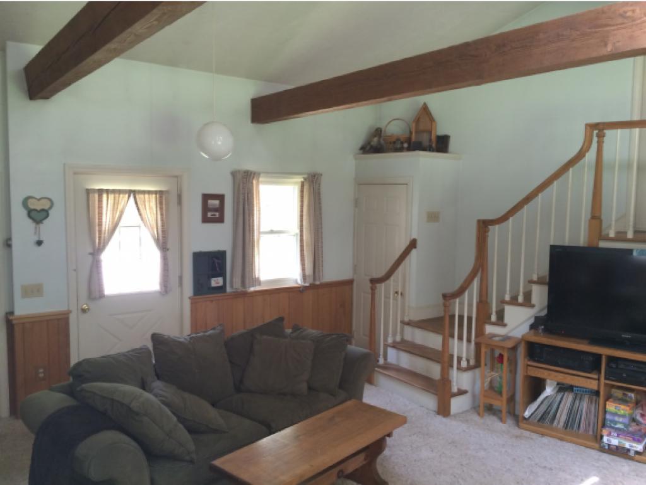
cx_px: 323
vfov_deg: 48.3
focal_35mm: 29
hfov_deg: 61.6
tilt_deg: -4.2
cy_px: 242
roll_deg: -0.3
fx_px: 541
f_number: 2.2
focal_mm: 4.15
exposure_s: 1/30
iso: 100
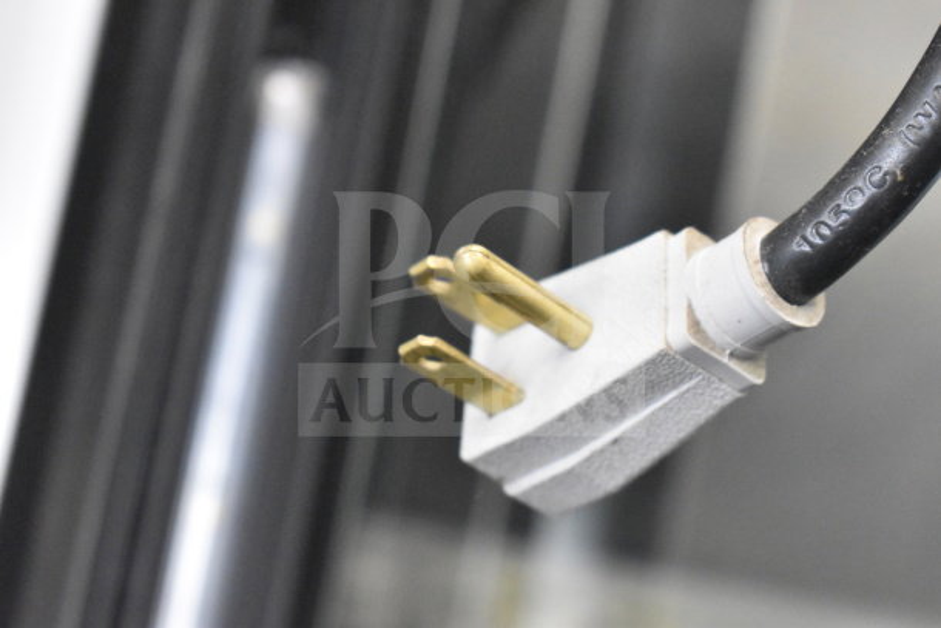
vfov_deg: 16.6
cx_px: 470
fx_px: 2157
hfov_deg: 24.6
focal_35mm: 82
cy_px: 314
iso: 10000
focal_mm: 55
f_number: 5.6
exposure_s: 1/100
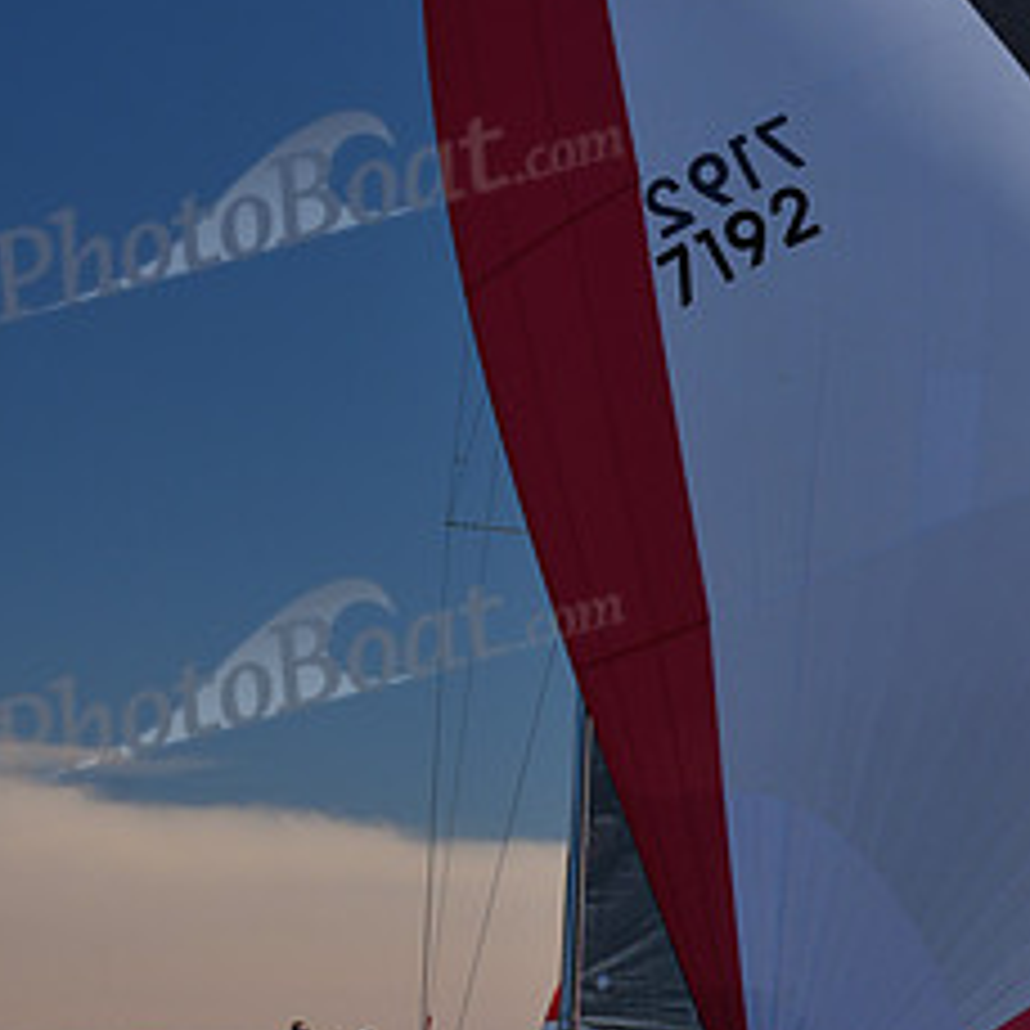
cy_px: 378
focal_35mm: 151
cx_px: 857
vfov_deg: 11.6
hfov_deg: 11.5
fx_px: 5083
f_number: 7.1
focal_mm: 70
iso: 250
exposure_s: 1/800
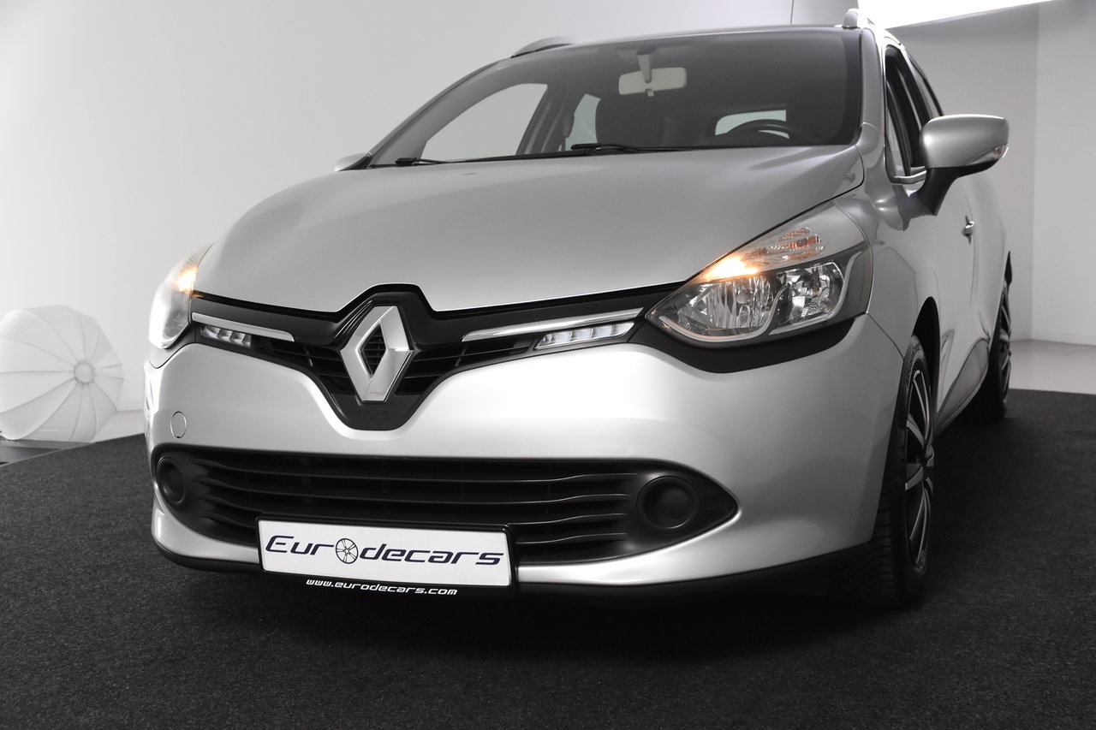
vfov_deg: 28.9
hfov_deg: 42.3
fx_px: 1415
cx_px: 548
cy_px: 365
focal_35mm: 46
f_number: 5.6
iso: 1600
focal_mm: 31
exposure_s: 1/125
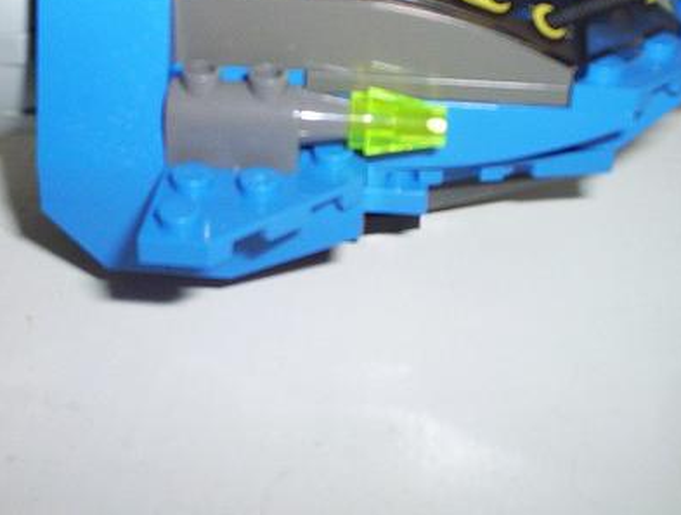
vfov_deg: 24.3
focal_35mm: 60
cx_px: 285
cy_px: 131
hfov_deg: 32.0
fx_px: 1184
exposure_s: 1/60
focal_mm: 4.99
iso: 140
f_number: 4.5
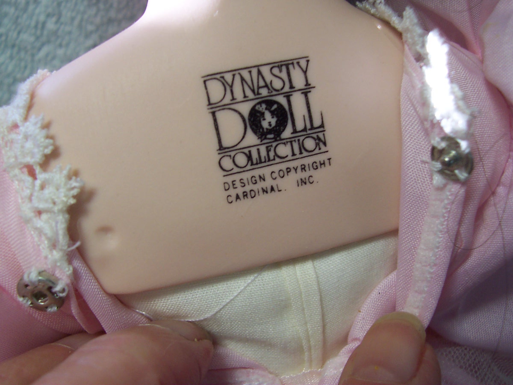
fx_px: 548
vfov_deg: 38.7
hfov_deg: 50.1
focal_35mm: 37
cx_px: 256
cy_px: 192
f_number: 2.8
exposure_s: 1/60
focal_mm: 5.6
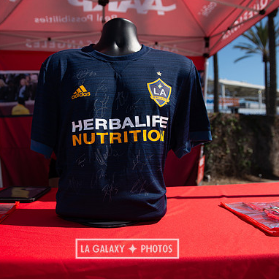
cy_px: 139
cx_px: 127
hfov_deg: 52.5
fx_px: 283
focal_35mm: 31
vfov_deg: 52.5
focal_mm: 24
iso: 200
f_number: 4
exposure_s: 1/3200
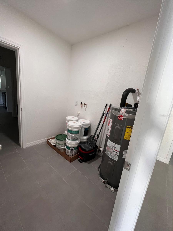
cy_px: 116
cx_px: 86
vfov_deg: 106.2
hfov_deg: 89.9
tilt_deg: -12.4
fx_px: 87
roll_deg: -6.9
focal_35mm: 13
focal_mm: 1.57
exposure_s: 1/60
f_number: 1.8
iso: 160
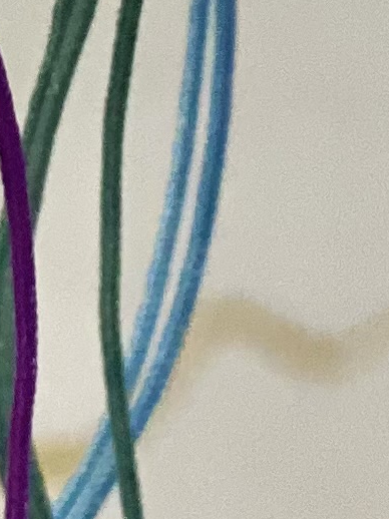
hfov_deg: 3.7
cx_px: -21
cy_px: -749
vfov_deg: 4.8
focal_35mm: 405
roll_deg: -1.8
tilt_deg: -17.3
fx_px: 6073
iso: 125
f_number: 2
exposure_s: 1/60
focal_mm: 6
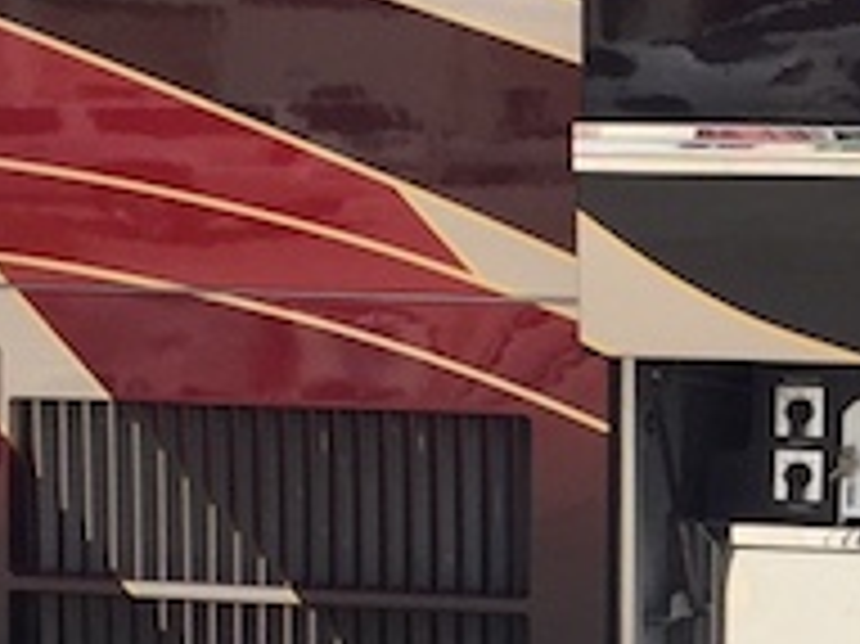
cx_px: 1009
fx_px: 3774
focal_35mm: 152
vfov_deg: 9.6
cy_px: 721
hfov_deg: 12.7
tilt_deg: -4.7
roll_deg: -2.2
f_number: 2.2
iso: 32
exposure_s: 1/1464
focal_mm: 4.15
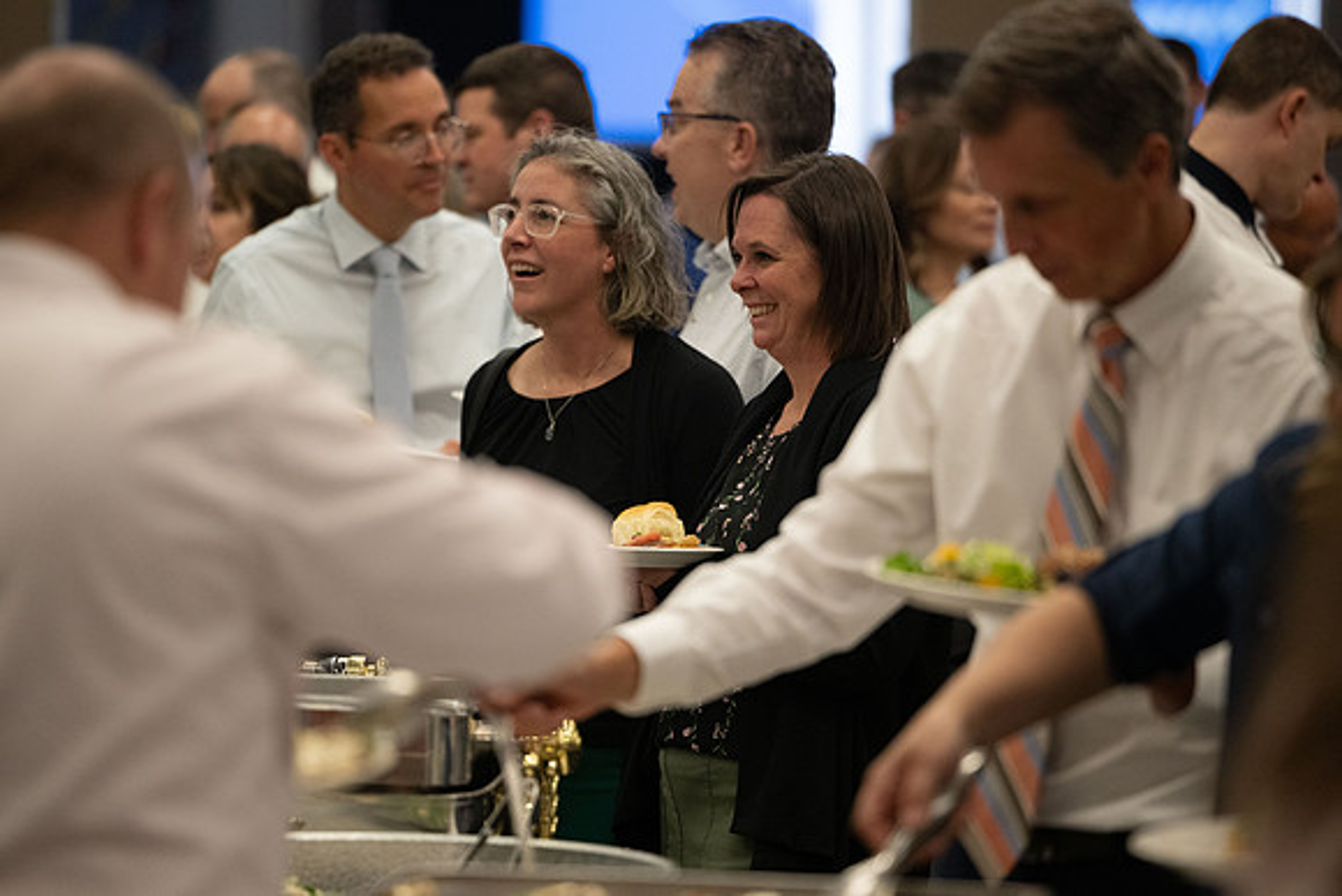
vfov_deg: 7.6
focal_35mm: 180
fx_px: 6711
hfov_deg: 11.4
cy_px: 448
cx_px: 671
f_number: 2.8
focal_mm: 180
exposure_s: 1/400
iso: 3200
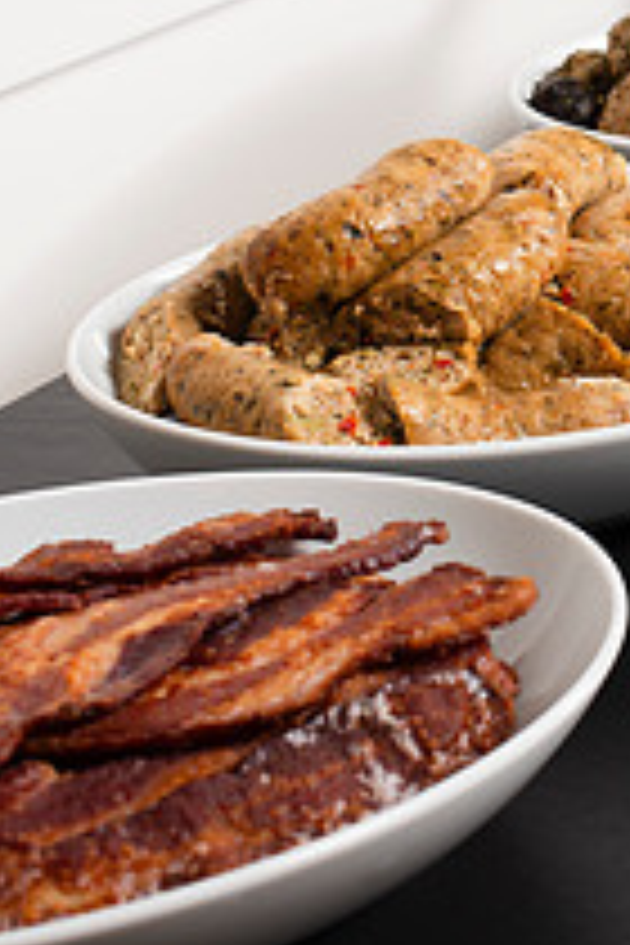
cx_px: 621
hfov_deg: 12.7
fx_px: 2809
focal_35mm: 107
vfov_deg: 18.7
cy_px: 45
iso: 250
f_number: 8
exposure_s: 1/100
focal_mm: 50
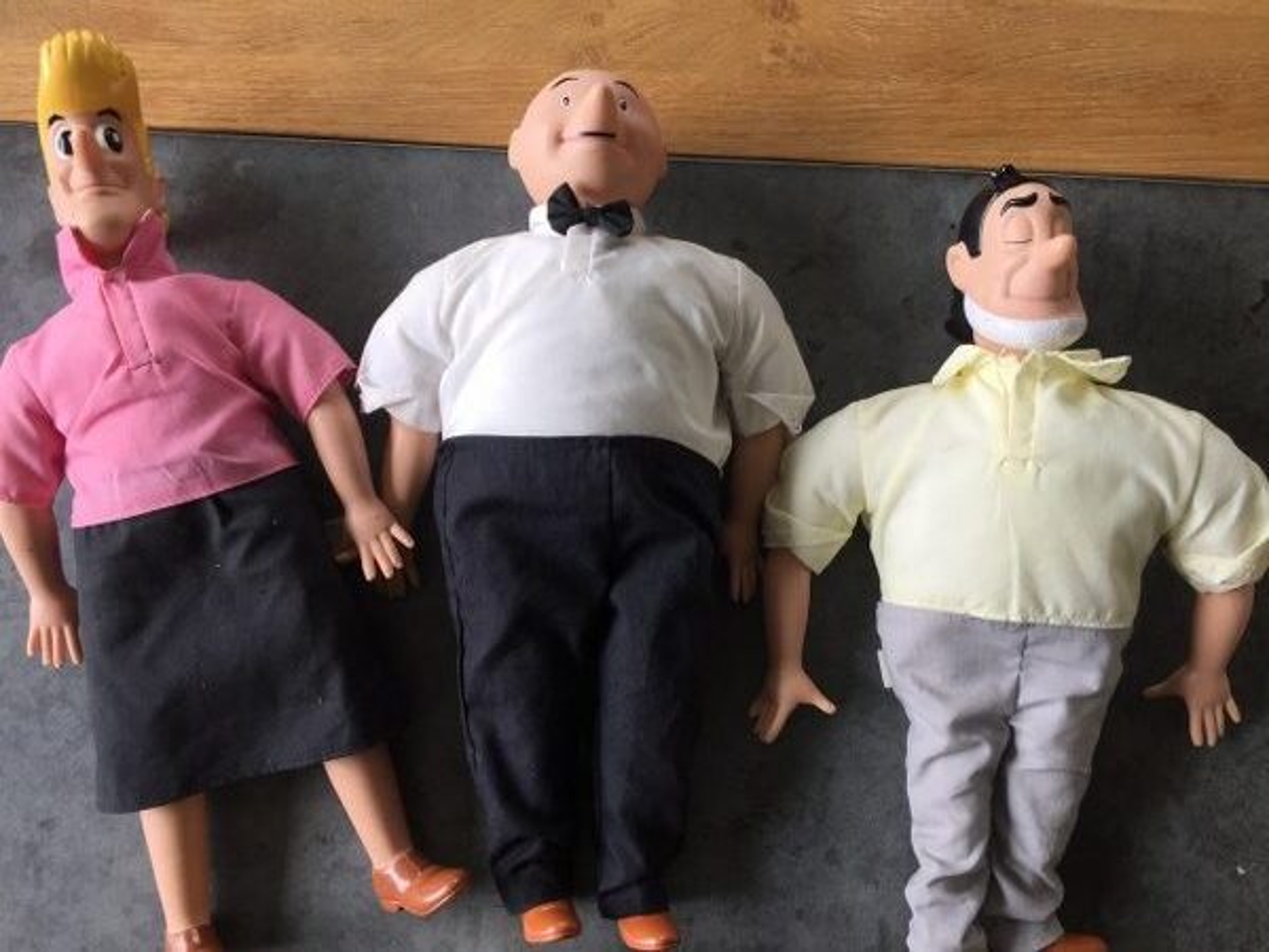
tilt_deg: -85.0
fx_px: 1063
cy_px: 476
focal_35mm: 29
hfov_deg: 61.7
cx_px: 634
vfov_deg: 48.2
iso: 50
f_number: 2.2
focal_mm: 4.15
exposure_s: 1/100
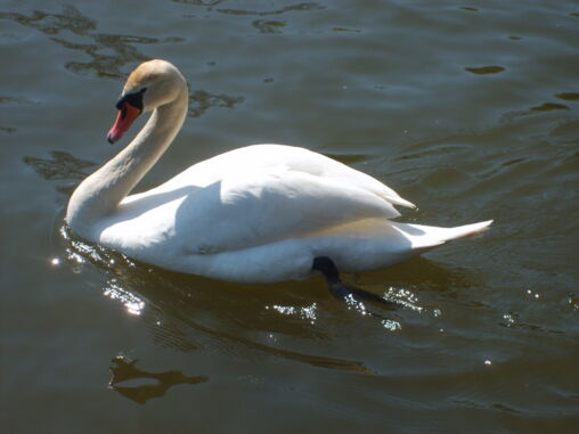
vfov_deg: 14.1
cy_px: 217
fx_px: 1756
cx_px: 290
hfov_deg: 18.7
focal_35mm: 105
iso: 50
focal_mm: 17.4
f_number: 4.9
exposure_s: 1/500
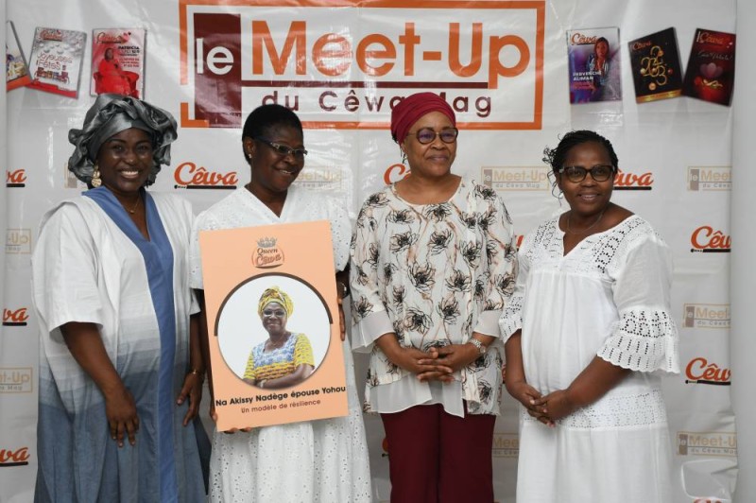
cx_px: 378
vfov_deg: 21.5
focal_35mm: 63
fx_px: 1322
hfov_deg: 31.9
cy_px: 252
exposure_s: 1/125
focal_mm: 42
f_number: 5
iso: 640
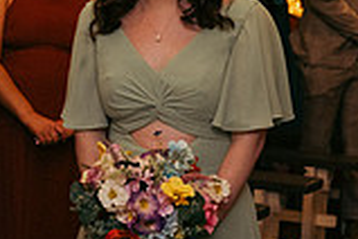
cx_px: -106
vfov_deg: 8.2
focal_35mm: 168
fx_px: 1671
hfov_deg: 11.9
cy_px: 57
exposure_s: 1/160
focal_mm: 46
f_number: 3.5
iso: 2500
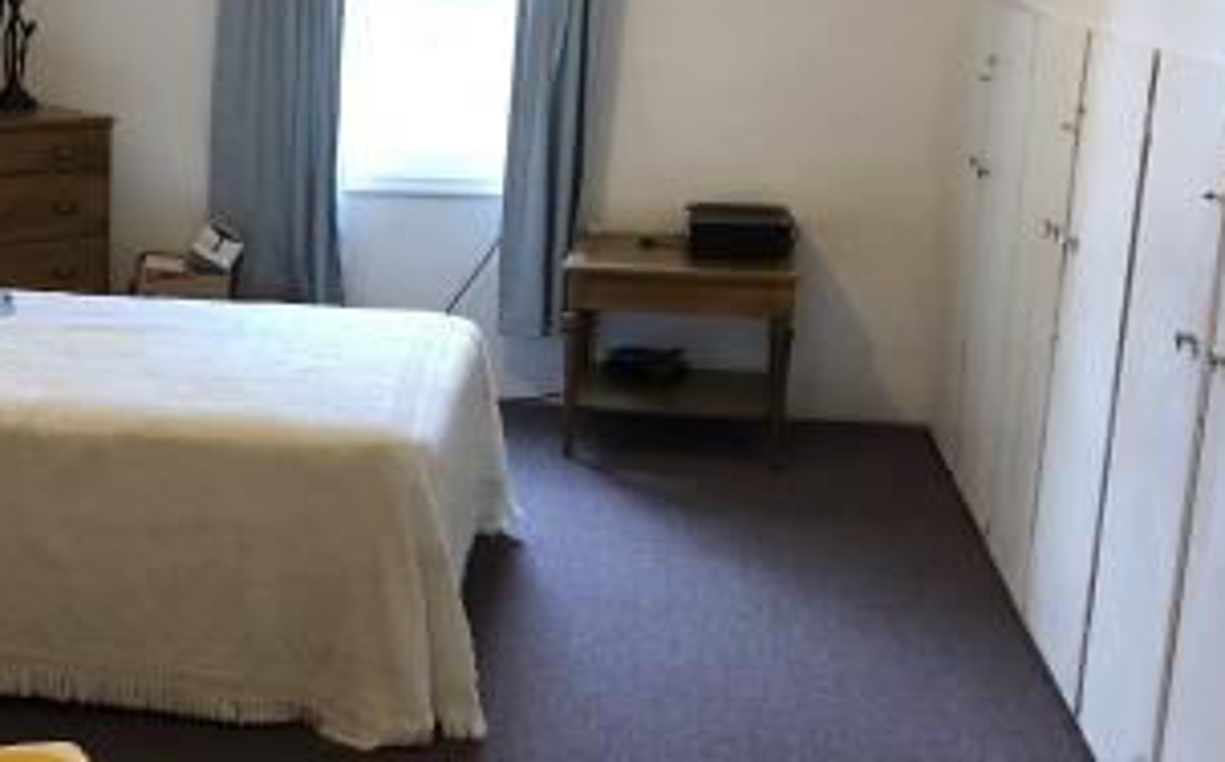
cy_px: 405
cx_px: 243
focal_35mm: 63
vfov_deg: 20.6
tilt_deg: -11.9
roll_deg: -1.8
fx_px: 2101
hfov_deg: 31.7
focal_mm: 3.99
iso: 64
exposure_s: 1/15
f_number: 1.8
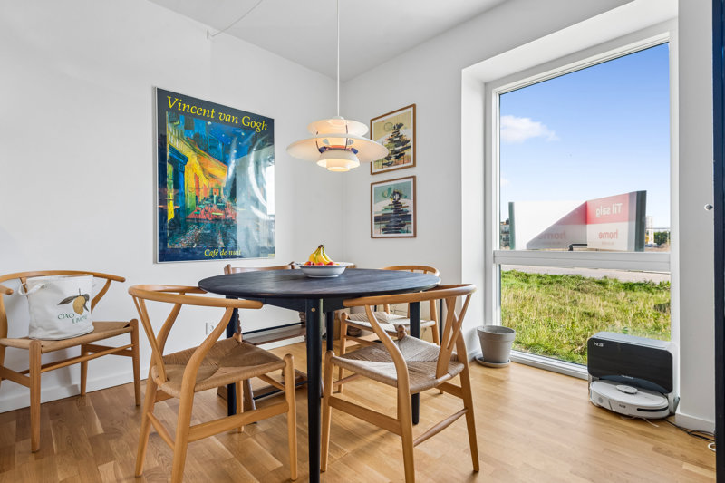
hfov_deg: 90.0
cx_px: 362
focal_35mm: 18
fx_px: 362
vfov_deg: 67.4
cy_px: 242
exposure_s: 1/20
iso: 250
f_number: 9
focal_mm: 18
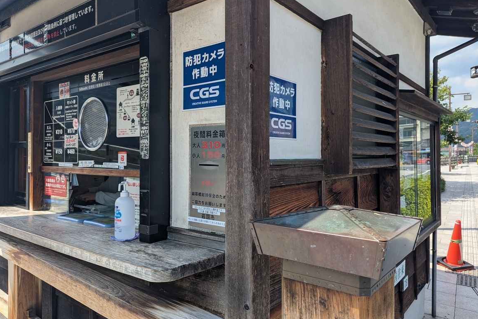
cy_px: 156
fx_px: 345
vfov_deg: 49.5
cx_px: 247
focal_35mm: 26
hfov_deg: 69.4
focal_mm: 6.81
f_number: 1.85
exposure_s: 1/1230
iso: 43
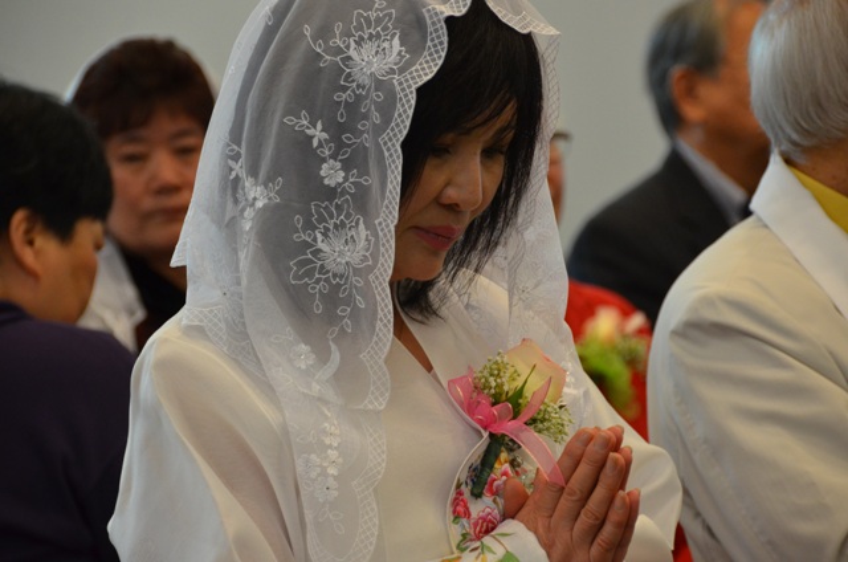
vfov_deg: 6.8
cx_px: 424
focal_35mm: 202
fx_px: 4760
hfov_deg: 10.2
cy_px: 281
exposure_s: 1/60
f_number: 5.6
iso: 1600
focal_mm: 135
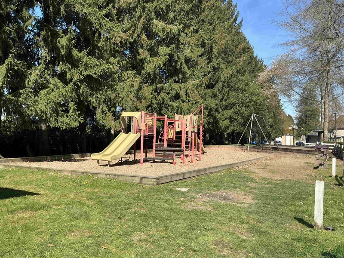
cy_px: 129
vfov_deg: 49.7
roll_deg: -1.9
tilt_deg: +3.1
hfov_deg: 63.4
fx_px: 278
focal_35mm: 28
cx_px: 172
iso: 25
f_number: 1.8
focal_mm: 3
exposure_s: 1/1055
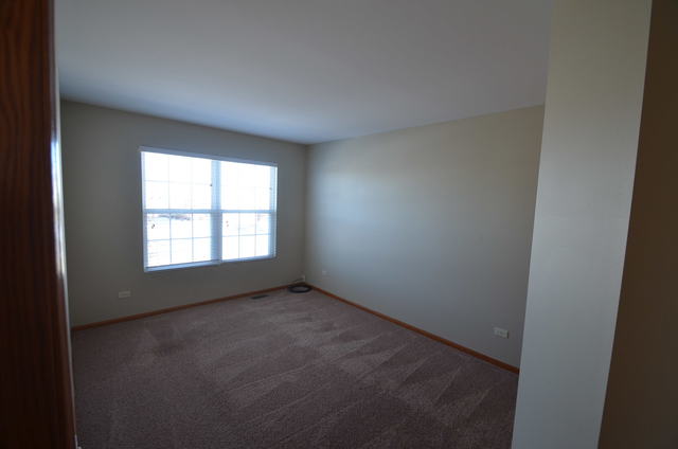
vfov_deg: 77.1
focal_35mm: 15
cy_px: 224
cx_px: 339
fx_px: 282
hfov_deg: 100.5
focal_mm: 10
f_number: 5.6
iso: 400
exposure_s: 1/125
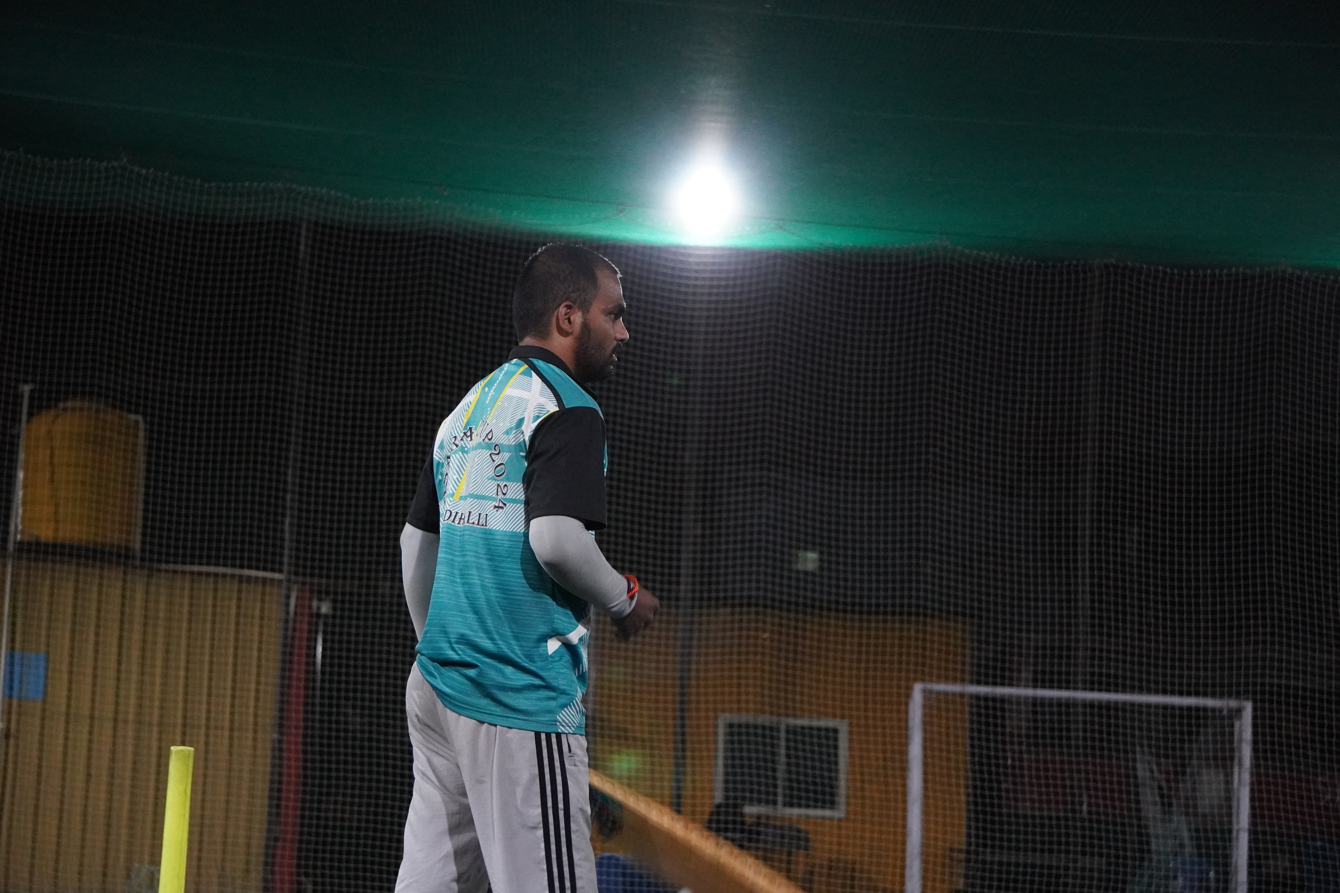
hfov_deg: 19.0
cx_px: 674
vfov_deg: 12.7
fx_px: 4001
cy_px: 449
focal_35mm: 108
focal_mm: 71
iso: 5000
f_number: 5
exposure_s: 1/80
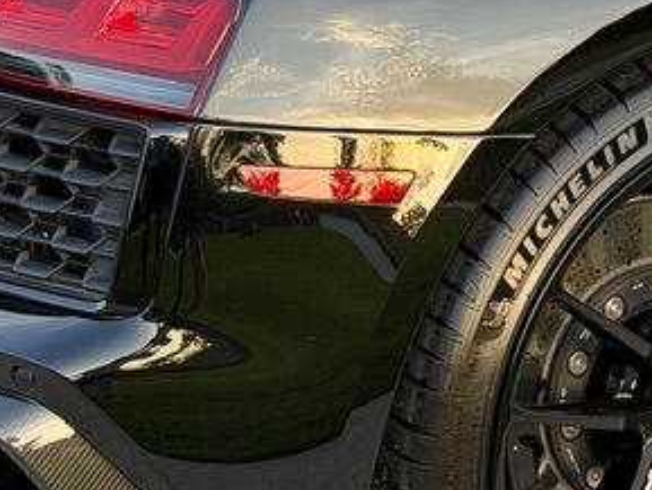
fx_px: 3203
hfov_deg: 11.6
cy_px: 133
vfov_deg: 8.7
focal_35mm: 170
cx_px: 424
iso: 64
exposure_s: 1/158
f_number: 1.78
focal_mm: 6.76
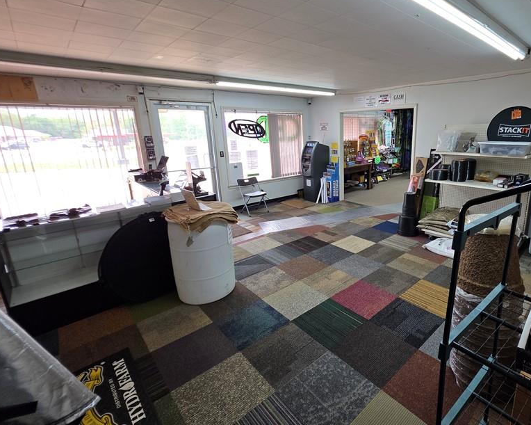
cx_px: 336
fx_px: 267
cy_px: 202
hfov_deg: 87.7
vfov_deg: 76.9
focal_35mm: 17
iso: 50
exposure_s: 1/120
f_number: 1.9
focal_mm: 2.2
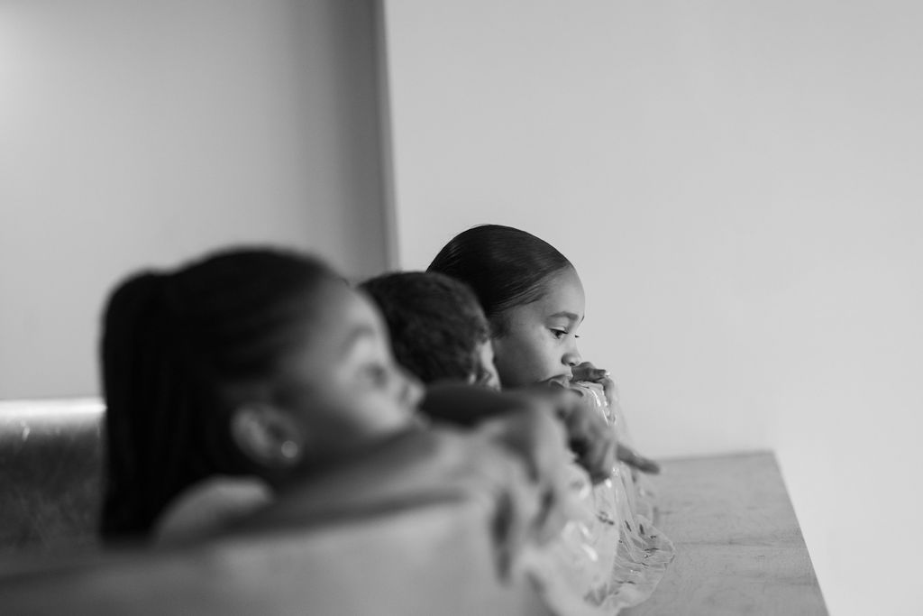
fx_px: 2308
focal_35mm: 90
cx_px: 462
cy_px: 308
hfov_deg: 22.6
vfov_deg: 15.2
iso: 1000
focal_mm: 90
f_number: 2.8
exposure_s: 1/80
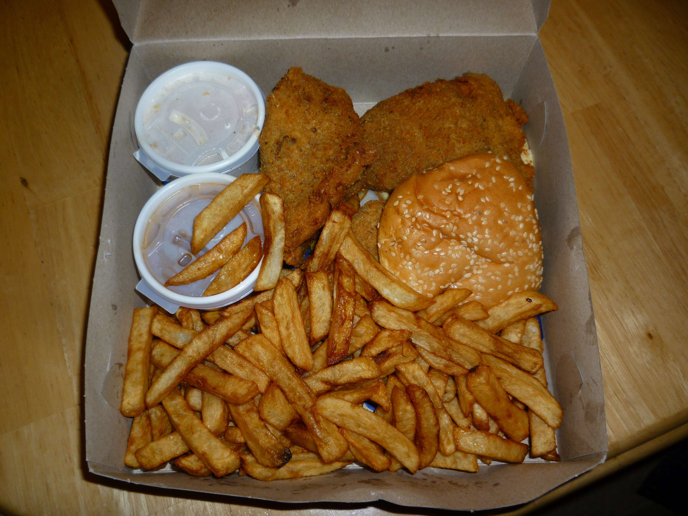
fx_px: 576
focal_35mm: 29
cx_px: 344
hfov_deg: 61.7
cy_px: 258
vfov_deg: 48.2
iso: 100
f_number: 4
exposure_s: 1/30
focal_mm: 5.2
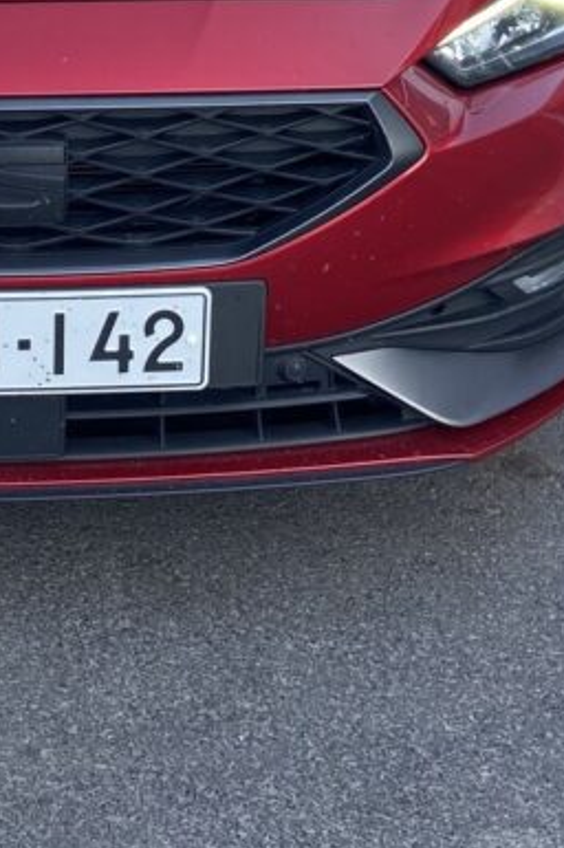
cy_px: 119
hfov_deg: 18.3
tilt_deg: -16.6
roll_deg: -3.6
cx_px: -24
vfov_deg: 27.3
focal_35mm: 72
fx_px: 1695
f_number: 1.8
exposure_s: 1/270
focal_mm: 4.25
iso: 32
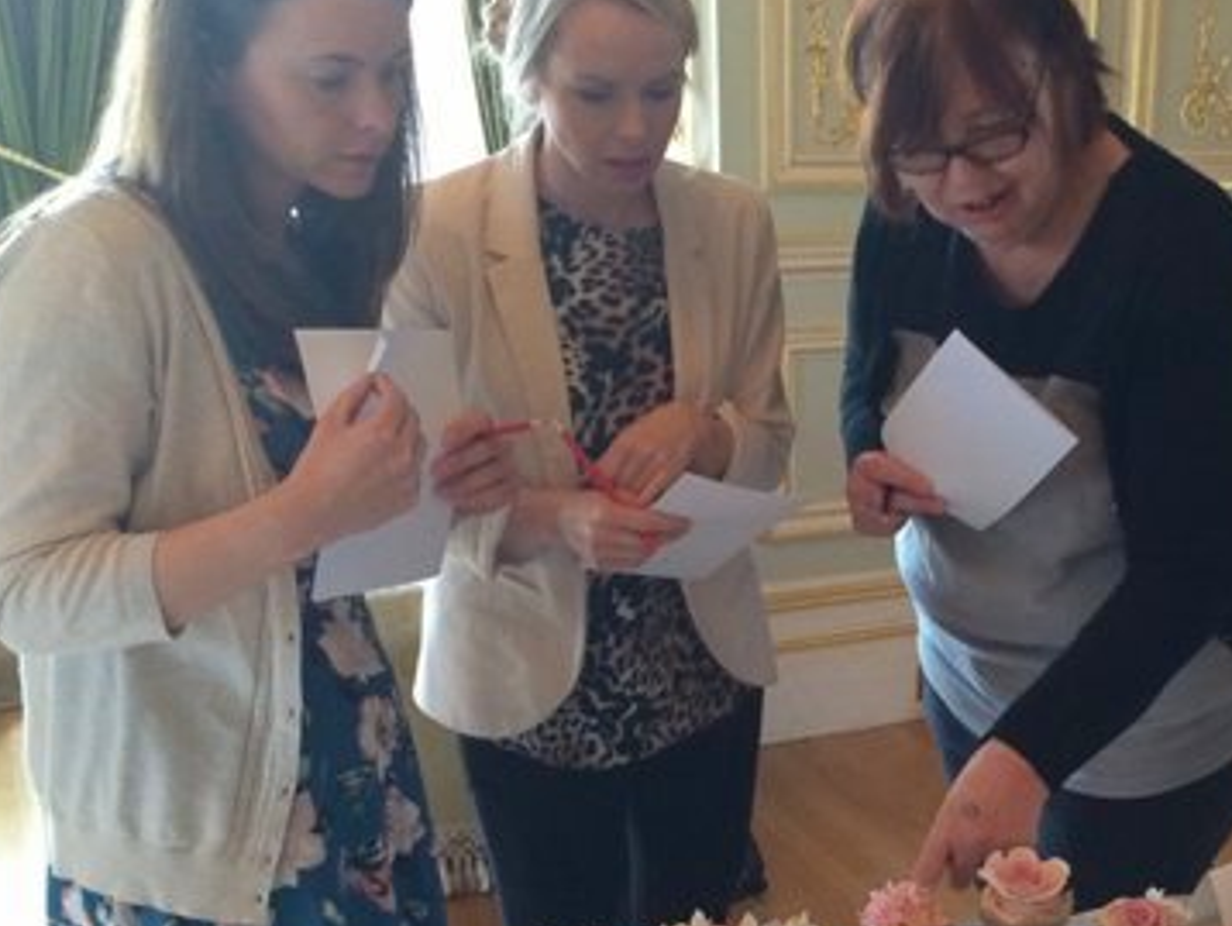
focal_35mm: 49
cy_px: 651
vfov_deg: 29.4
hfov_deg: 37.8
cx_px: 938
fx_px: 1745
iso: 250
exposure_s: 1/30
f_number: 2.2
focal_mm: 4.15
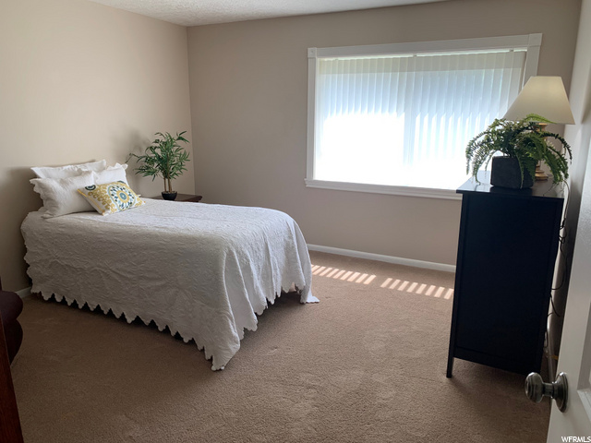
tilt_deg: -13.2
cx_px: 296
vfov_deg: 53.1
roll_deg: -0.4
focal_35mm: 26
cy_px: 222
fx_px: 444
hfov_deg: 67.3
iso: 50
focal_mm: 4.25
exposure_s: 1/121
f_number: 1.8
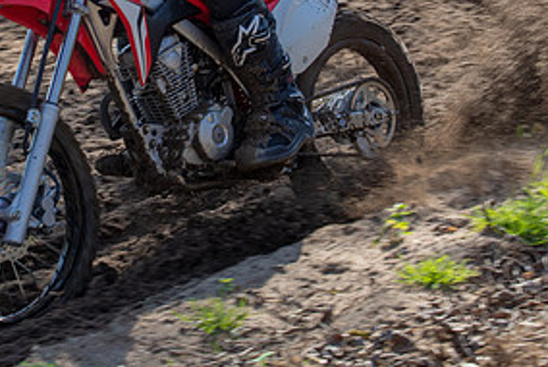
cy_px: 31
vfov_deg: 10.8
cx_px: 117
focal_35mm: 126
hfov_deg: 16.1
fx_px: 1920
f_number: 6.3
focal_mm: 32
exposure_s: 1/250
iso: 200
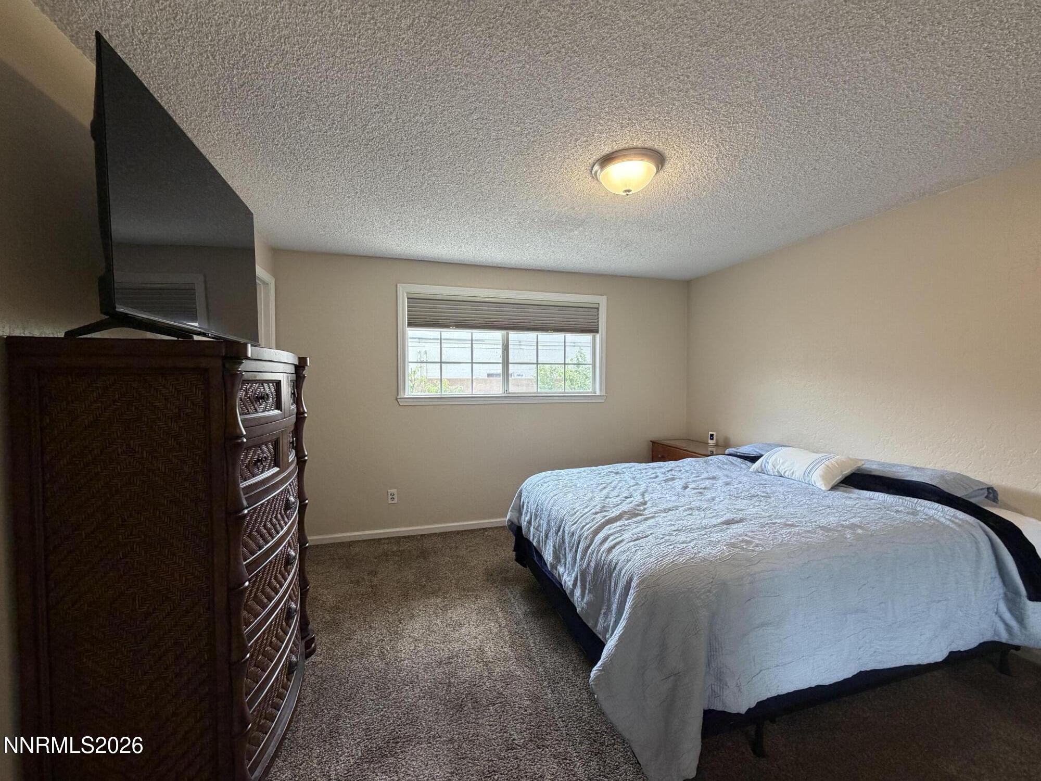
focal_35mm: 14
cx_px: 520
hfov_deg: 102.1
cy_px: 390
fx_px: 421
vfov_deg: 85.7
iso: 250
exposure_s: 1/120
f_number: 2.2
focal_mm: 2.22
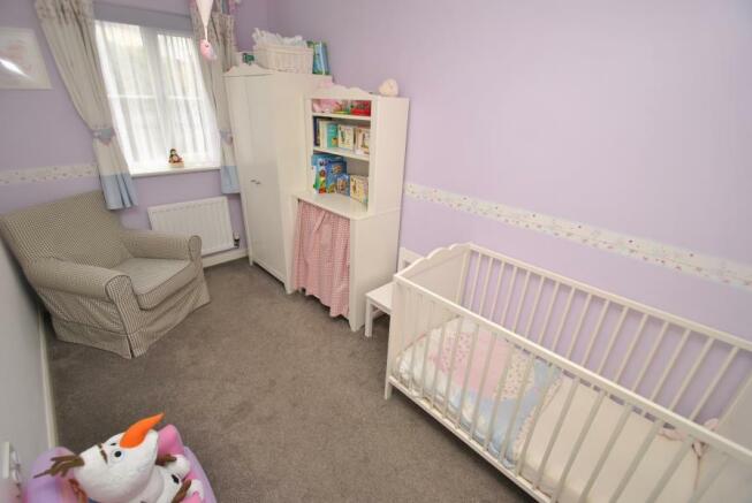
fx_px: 314
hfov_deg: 100.3
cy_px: 252
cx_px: 376
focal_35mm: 15
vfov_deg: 77.5
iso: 200
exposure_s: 1/60
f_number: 4
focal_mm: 10
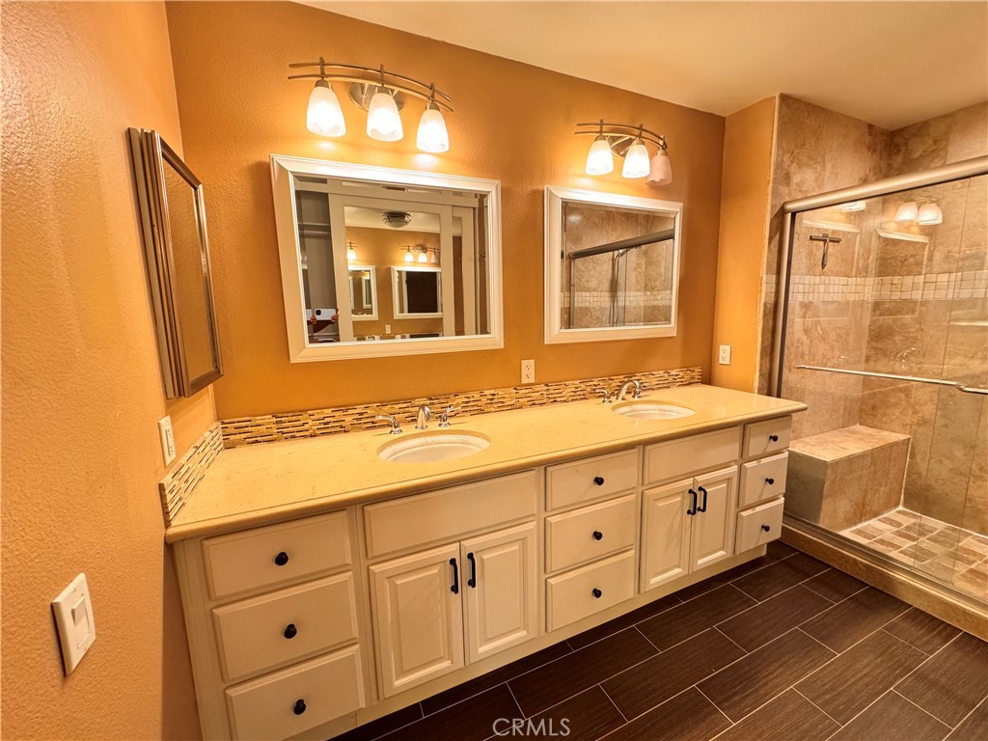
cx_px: 494
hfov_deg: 102.1
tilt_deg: -9.0
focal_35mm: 14
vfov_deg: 85.7
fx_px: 400
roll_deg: +1.3
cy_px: 370
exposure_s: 1/60
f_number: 2.2
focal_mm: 2.22
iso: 320
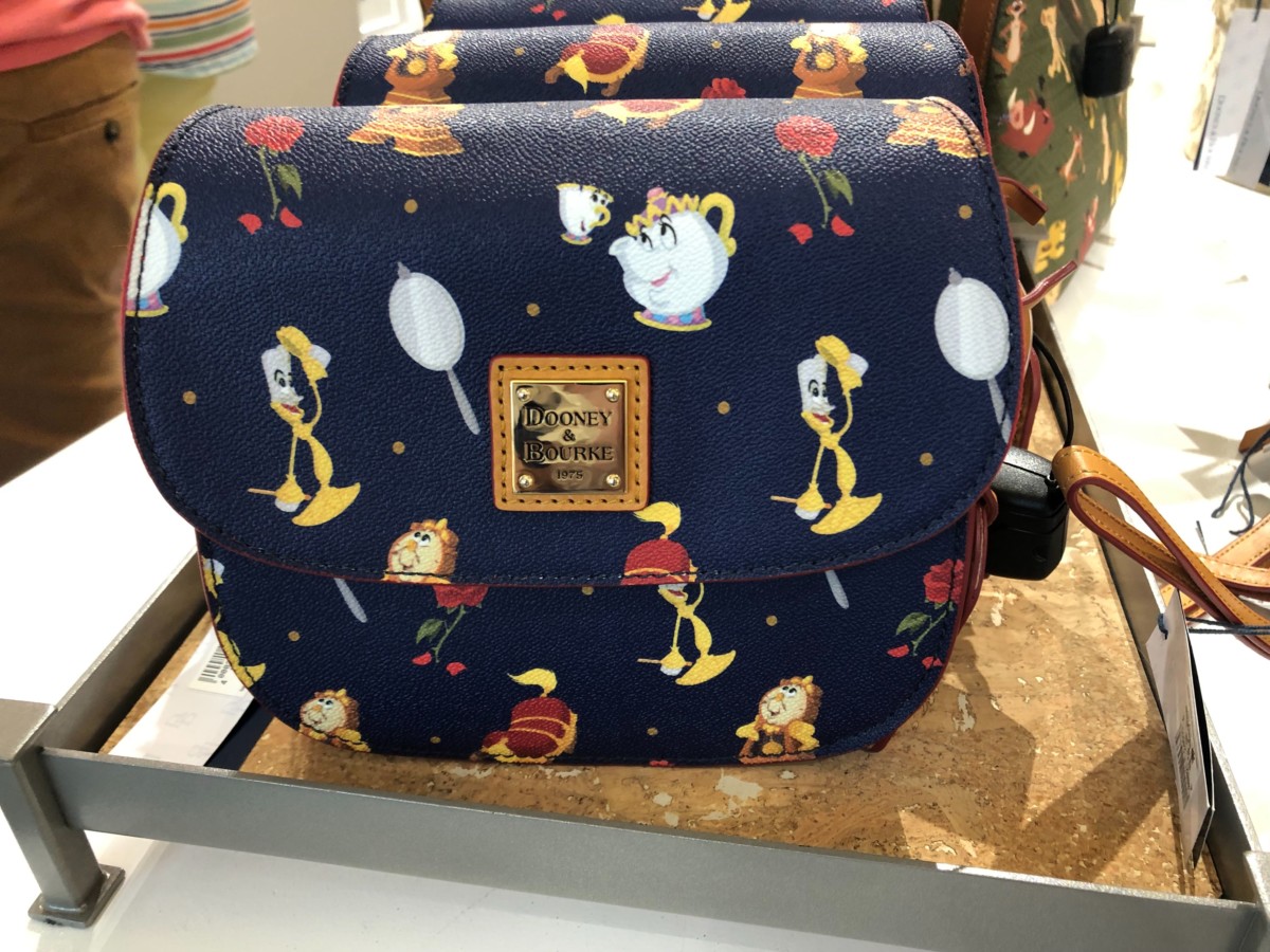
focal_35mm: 28
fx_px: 1027
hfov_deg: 63.4
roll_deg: -0.2
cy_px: 476
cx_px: 635
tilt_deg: -33.4
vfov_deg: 49.7
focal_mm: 3.99
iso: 50
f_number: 1.8
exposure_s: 1/15
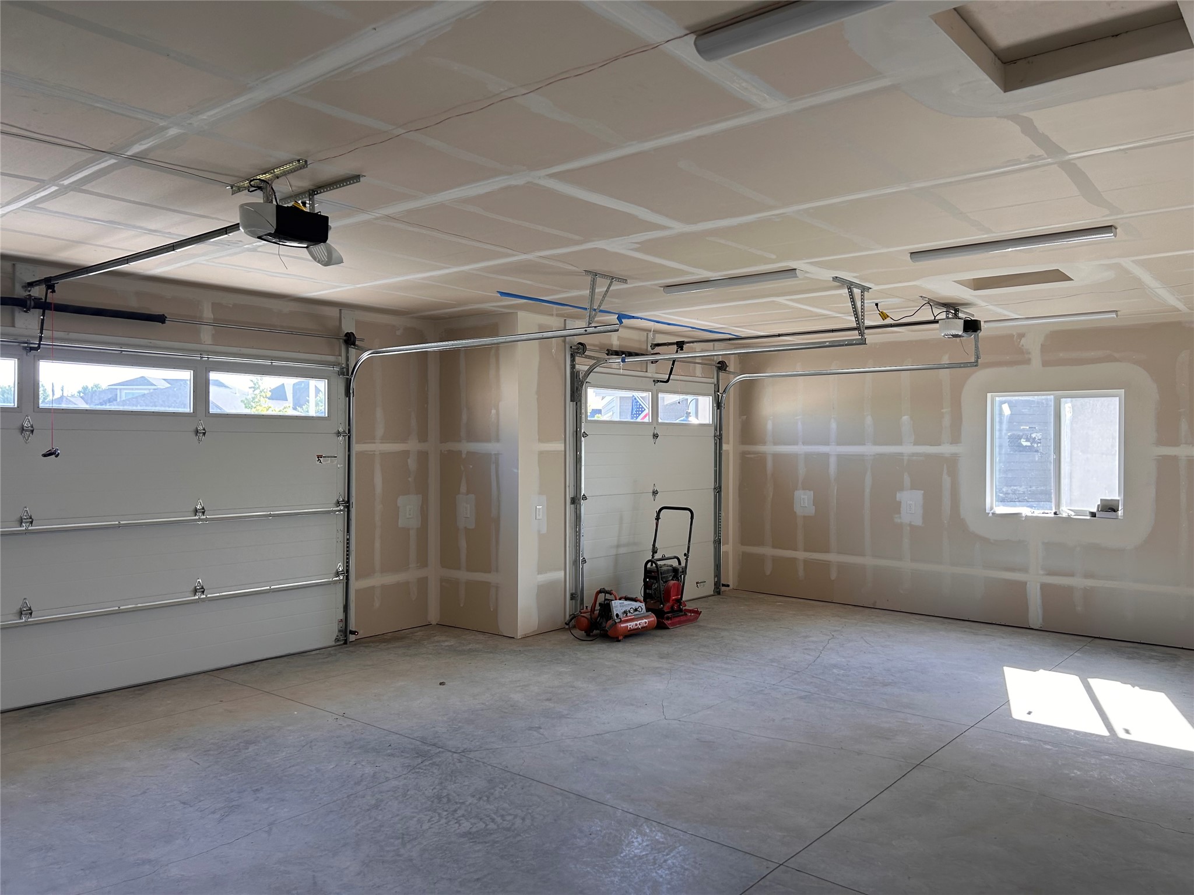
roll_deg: +0.1
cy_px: 448
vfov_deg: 53.1
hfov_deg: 67.3
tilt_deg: -0.1
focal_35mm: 26
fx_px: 897
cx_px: 597
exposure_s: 1/156
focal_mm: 5.7
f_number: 1.5
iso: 64
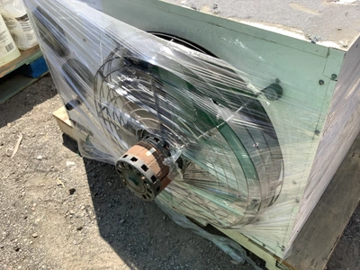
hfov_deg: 58.4
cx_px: 180
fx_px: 322
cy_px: 135
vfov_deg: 45.4
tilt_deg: -44.3
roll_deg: +6.5
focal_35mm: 31
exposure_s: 1/679
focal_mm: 3.3
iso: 25
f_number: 2.4
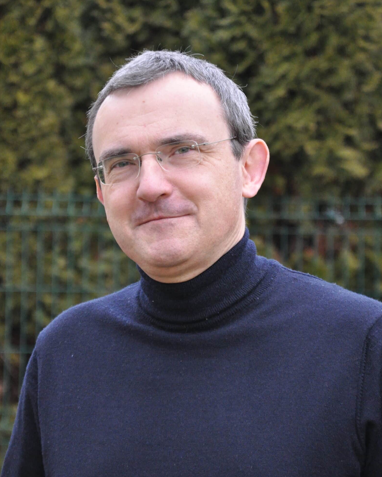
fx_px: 2529
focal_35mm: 179
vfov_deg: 10.8
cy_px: 246
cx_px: 189
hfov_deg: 8.6
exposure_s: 1/320
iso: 1600
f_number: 5.6
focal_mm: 98
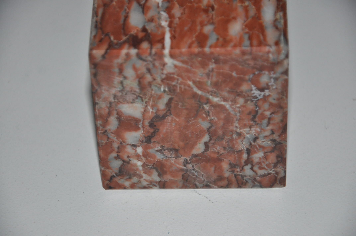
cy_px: 118
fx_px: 1556
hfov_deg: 13.1
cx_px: 178
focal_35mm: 158
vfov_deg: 8.7
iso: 800
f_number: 5.6
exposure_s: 1/60
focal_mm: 105
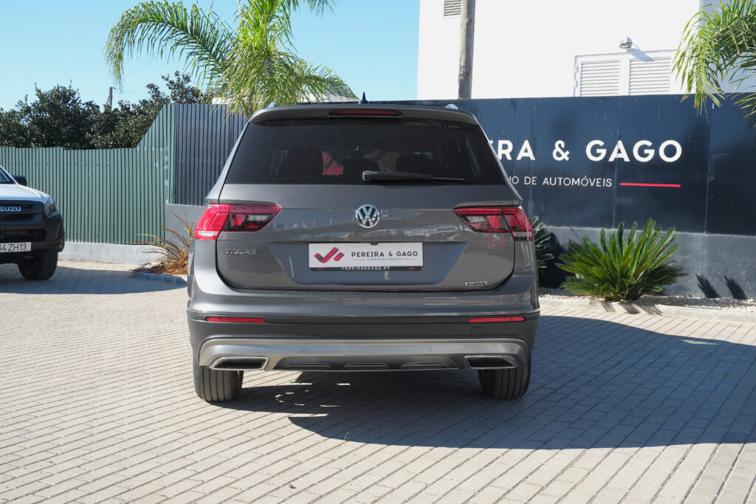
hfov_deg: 47.4
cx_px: 378
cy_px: 252
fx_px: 861
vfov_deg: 32.6
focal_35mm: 41
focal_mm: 27.1
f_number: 9
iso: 160
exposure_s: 1/100
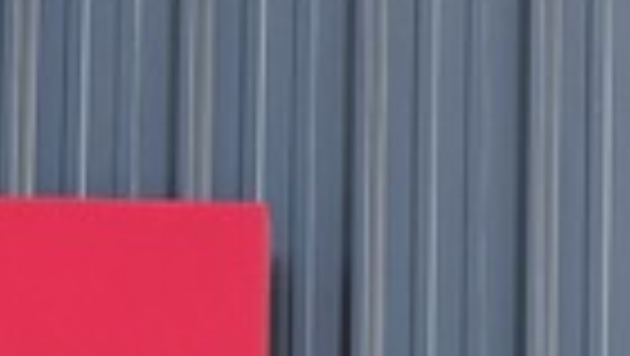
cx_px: 774
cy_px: 1410
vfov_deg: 5.6
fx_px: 3193
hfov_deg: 11.0
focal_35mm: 191
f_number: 1.78
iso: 100
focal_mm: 6.76
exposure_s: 1/1106
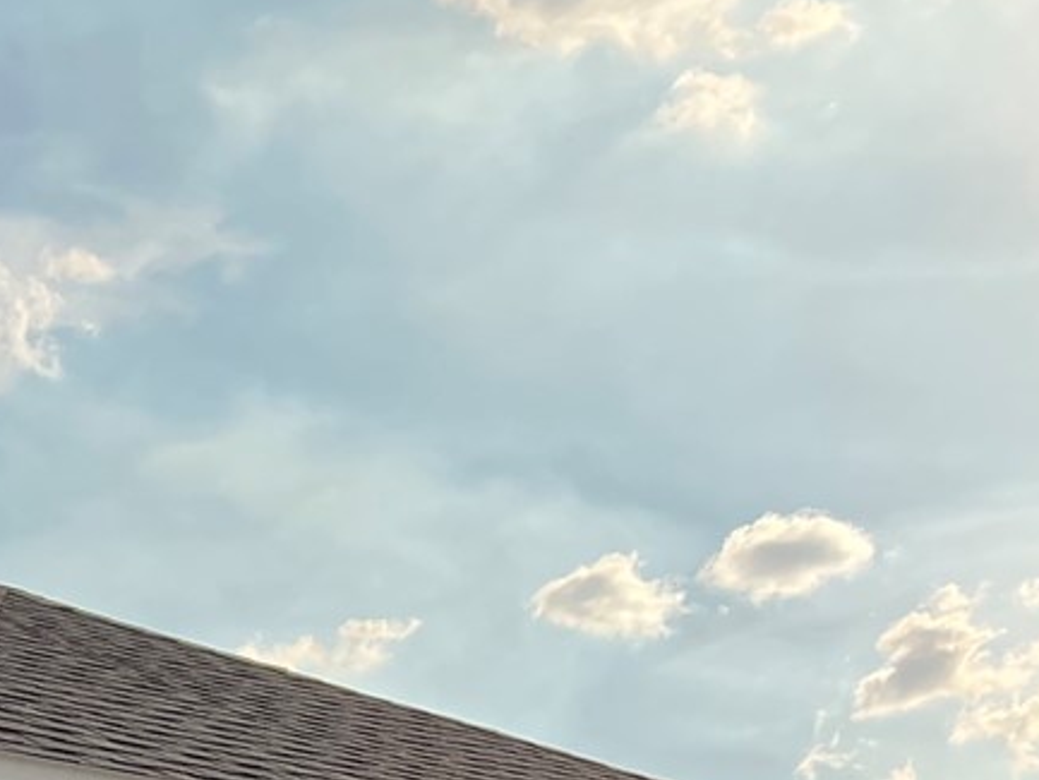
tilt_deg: +3.1
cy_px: 1279
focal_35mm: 96
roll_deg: +0.2
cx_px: -322
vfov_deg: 14.1
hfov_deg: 18.9
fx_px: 2882
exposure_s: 1/2841
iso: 50
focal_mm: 5.7
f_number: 1.5
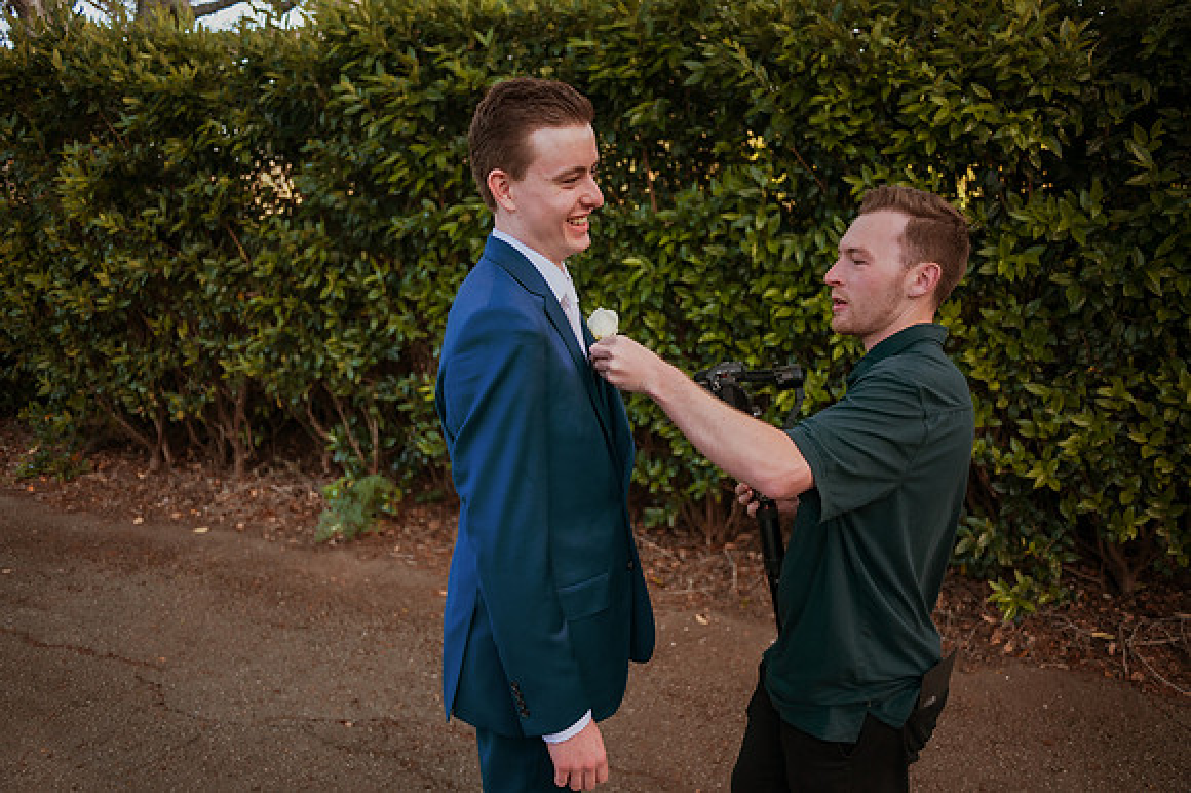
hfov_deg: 65.5
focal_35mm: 28
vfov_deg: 46.4
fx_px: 926
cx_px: 596
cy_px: 396
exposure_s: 1/640
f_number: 2.8
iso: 500
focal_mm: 28
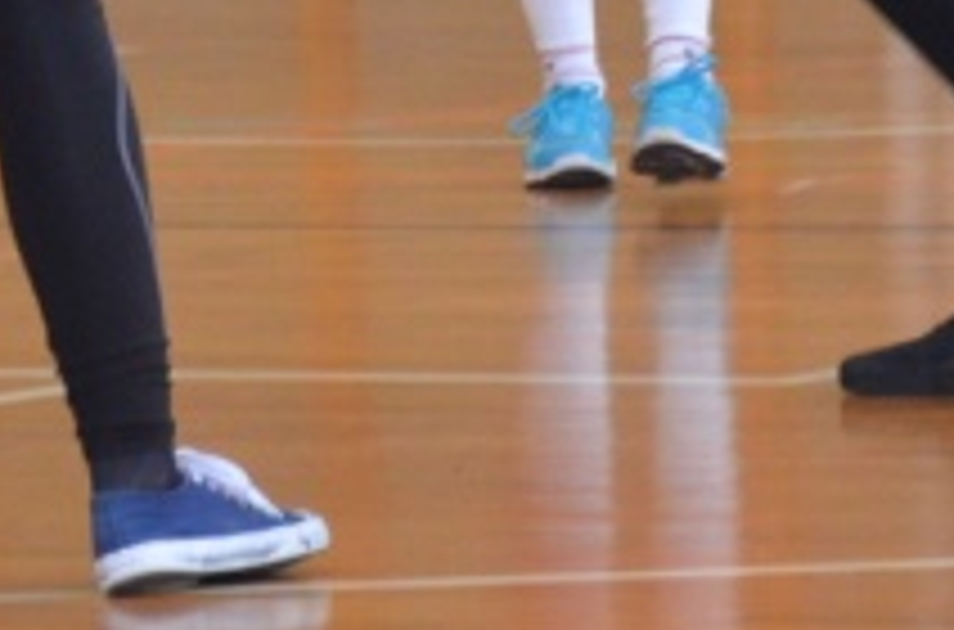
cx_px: 846
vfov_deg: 2.2
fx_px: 16260
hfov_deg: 3.4
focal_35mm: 615
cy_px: -814
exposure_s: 1/60
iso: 1800
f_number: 5.6
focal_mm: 85
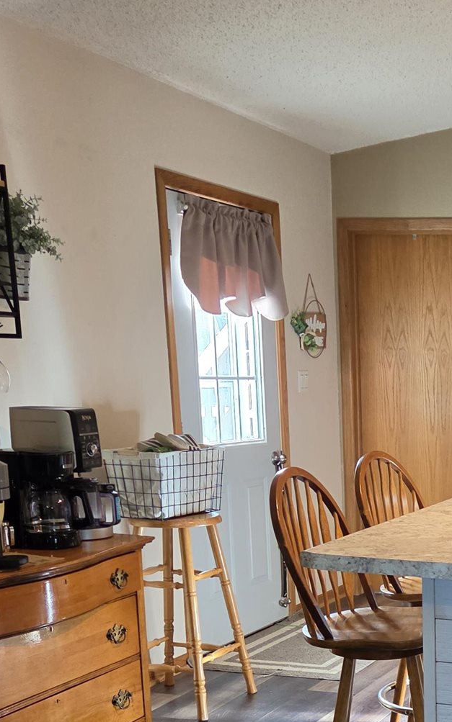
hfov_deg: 21.5
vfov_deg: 34.9
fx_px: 1104
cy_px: 597
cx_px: 539
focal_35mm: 56
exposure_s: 1/120
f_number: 1.8
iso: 320
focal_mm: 5.4
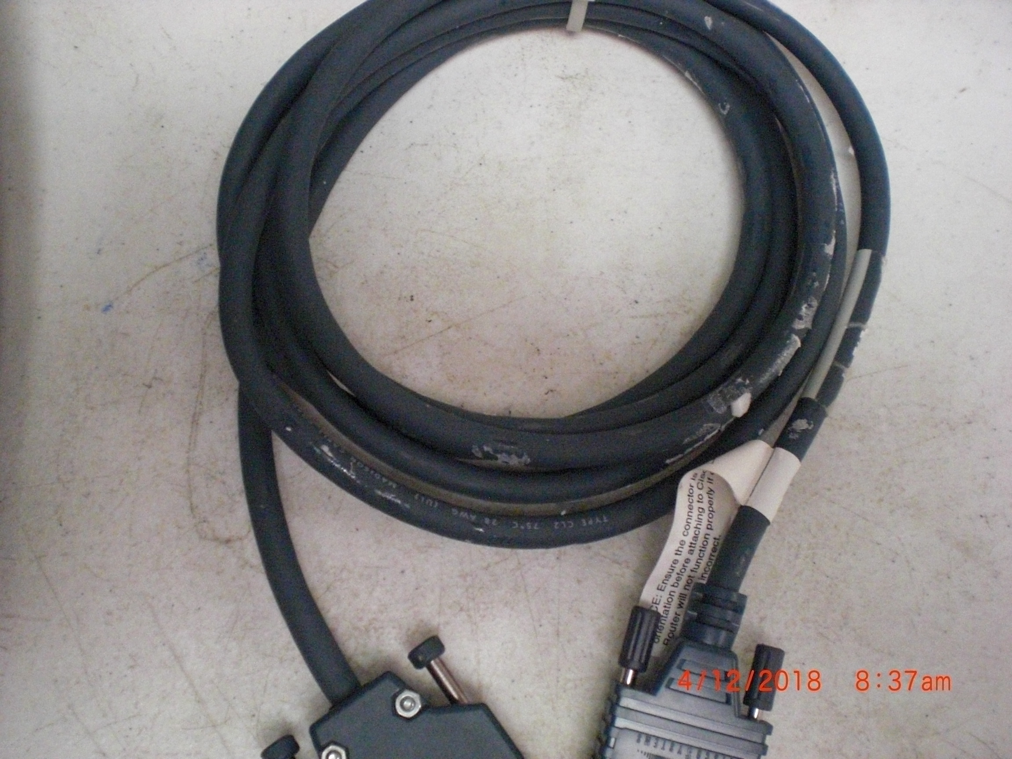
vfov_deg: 37.7
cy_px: 380
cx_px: 506
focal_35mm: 38
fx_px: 1111
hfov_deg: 49.0
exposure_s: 1/100
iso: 800
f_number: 3.1
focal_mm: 6.3
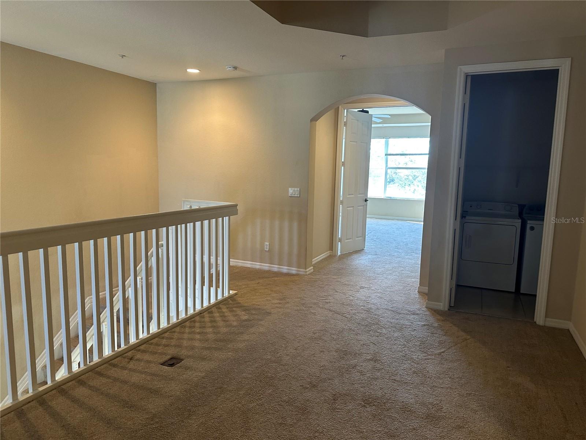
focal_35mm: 24
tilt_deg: -7.0
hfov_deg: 71.6
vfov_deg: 56.8
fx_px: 406
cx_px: 293
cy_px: 220
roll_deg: -0.9
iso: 250
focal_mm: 6.86
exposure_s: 1/60
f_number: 1.78
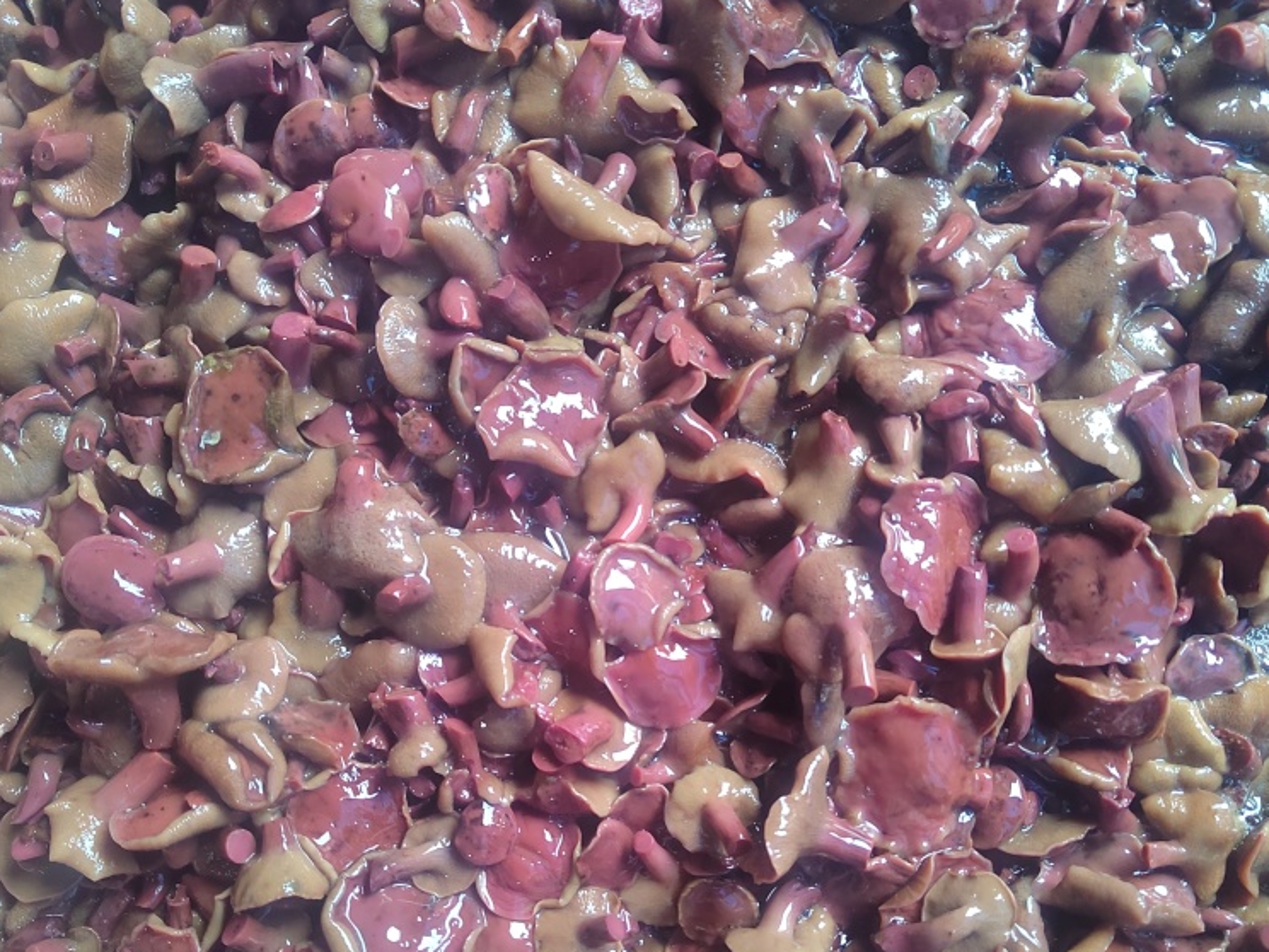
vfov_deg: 42.7
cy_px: 589
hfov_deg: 55.3
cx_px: 611
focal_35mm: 33
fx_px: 1210
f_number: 1.9
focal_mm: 5.52
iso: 2053
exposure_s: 1/50
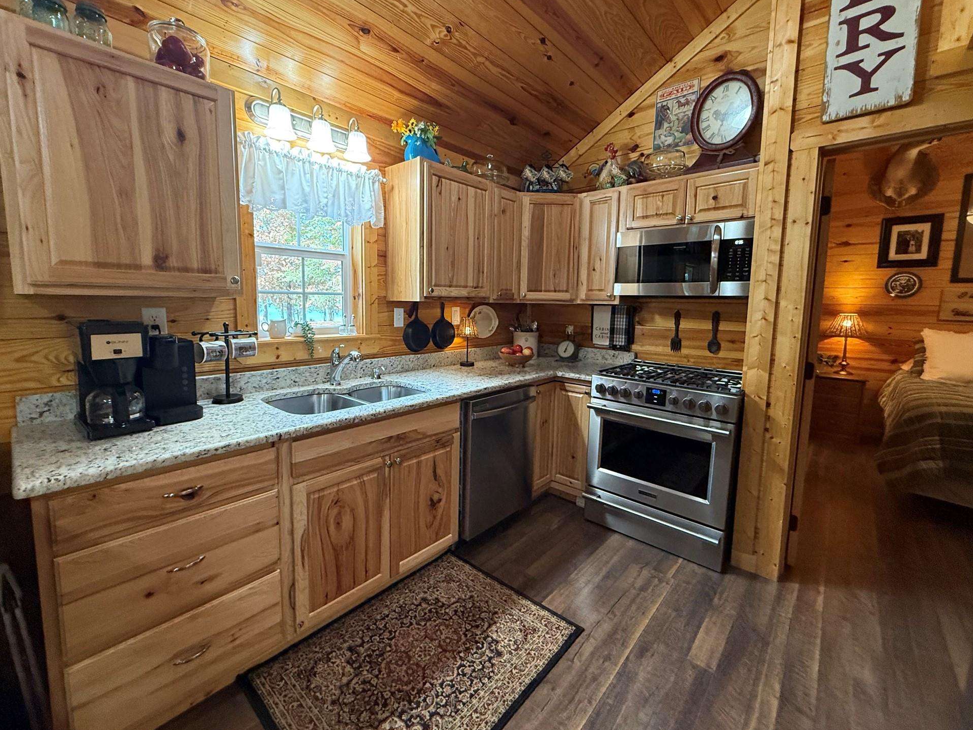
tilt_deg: -5.1
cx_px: 472
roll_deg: -1.3
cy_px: 346
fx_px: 422
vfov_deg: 81.7
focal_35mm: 15
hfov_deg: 98.1
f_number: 2.2
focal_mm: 2.22
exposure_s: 1/60
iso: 400
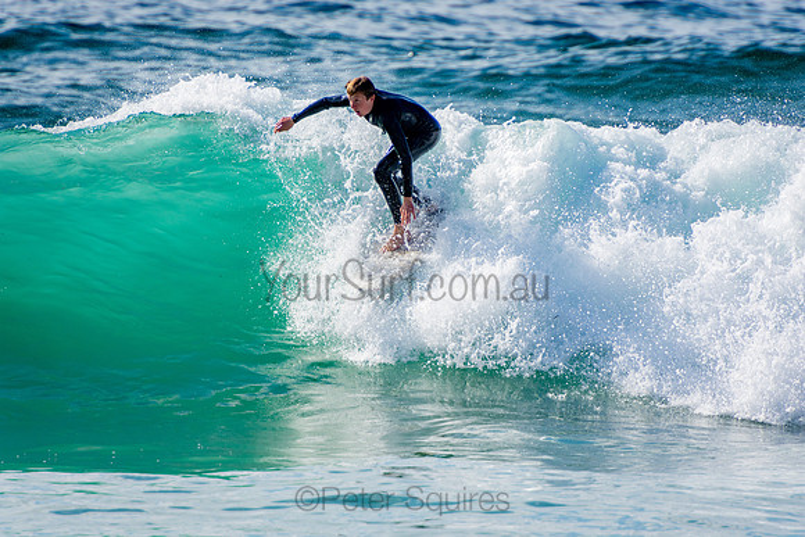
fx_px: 13419
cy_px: 268
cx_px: 402
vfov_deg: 2.3
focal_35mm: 600
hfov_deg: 3.4
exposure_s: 1/2000
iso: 250
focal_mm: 400
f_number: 5.6
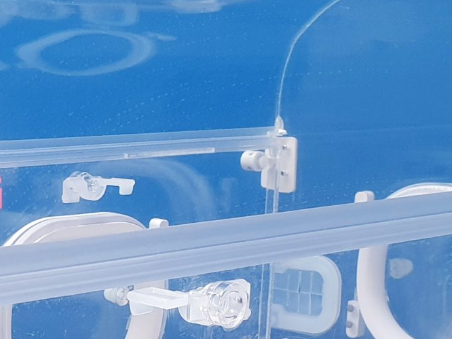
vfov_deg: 14.4
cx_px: 26
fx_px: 1305
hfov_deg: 19.2
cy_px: 372
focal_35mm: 100
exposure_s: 1/50
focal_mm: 4.3
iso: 160
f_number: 2.4
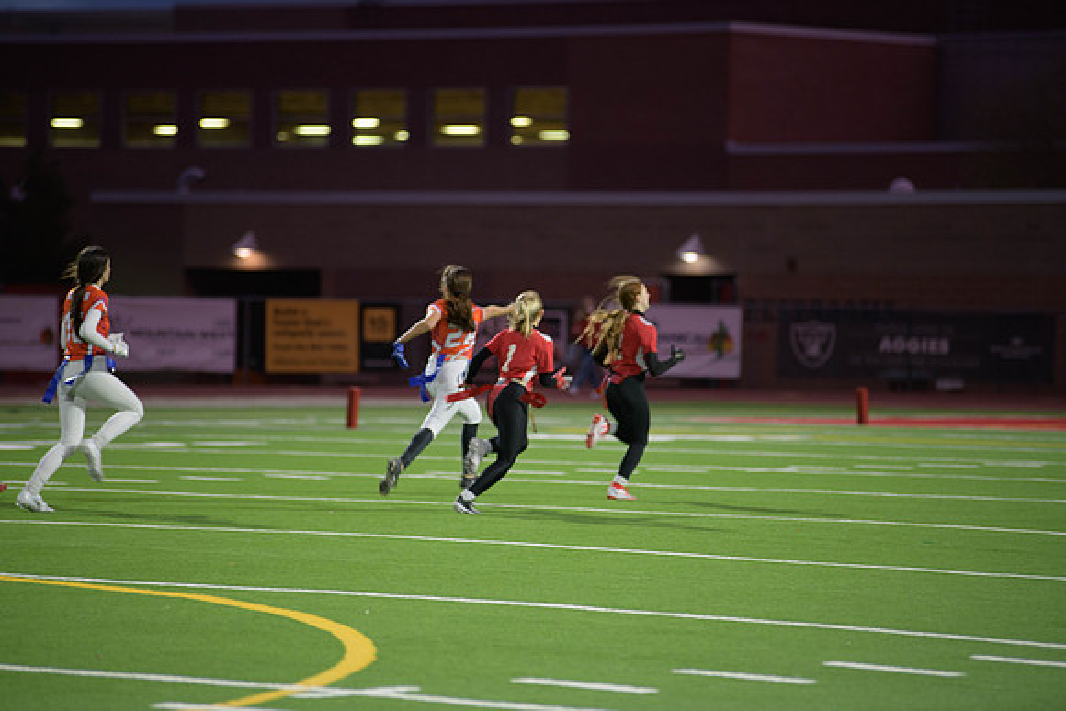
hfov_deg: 10.3
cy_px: 356
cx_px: 533
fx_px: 5923
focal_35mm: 200
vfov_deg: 6.9
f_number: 2.8
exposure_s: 1/200
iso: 1000
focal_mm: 200
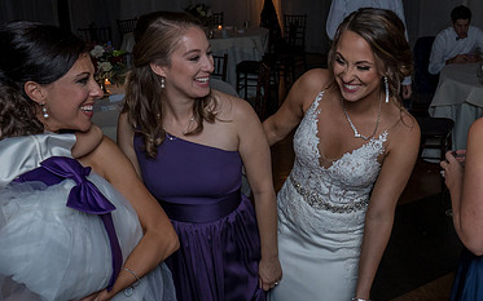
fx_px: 605
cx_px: 366
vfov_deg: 28.0
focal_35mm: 46
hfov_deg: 42.1
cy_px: 153
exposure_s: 1/200
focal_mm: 21
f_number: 5.6
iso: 2000
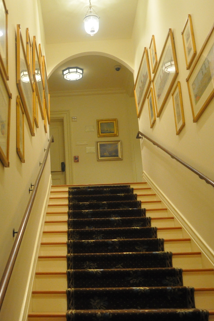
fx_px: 446
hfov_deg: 25.8
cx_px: 6
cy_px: 142
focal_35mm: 50
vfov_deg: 39.6
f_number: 4.5
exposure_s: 1/80
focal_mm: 18
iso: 1600
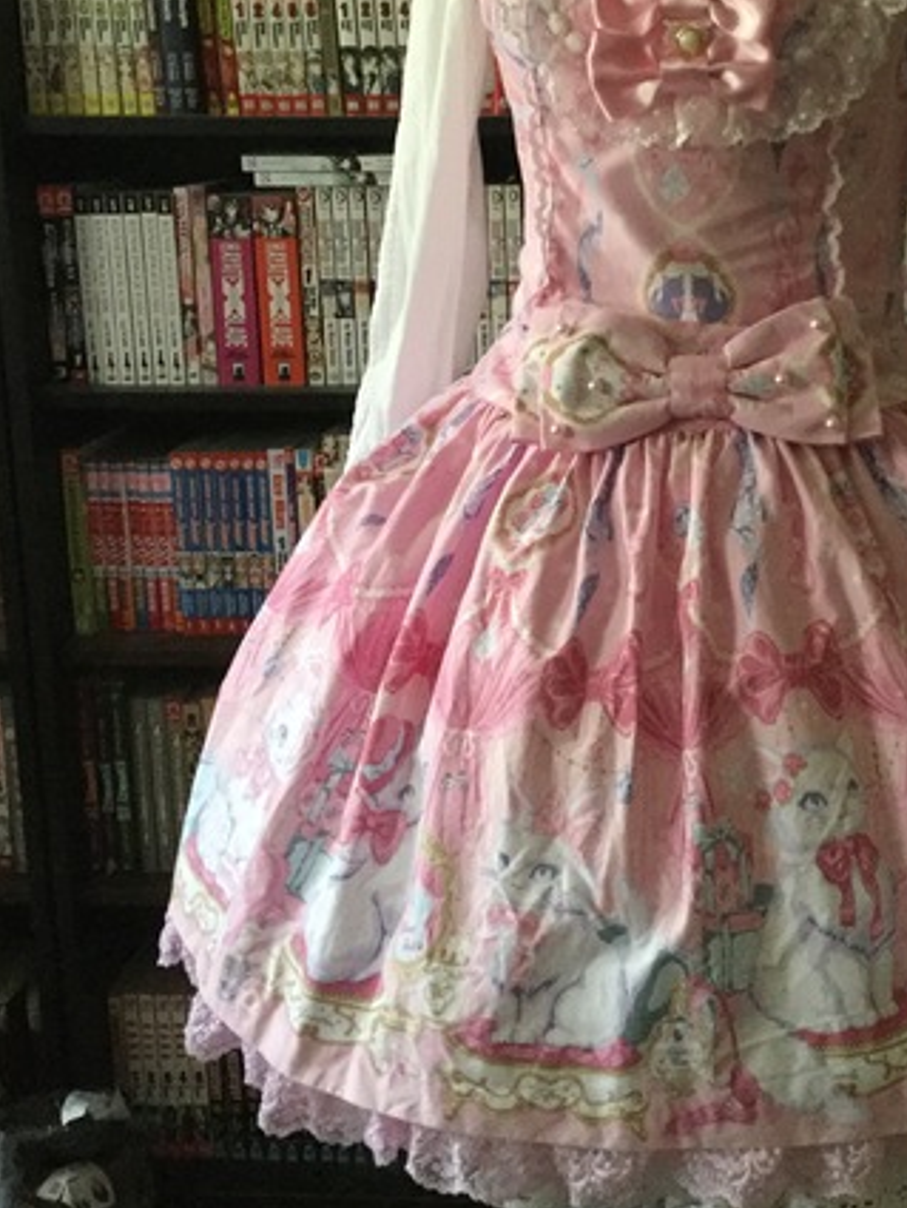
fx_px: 1641
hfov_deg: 30.4
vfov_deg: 40.0
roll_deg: -0.5
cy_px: 408
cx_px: 677
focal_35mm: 47
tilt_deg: -12.4
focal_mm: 3.3
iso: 250
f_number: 2.4
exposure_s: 1/15
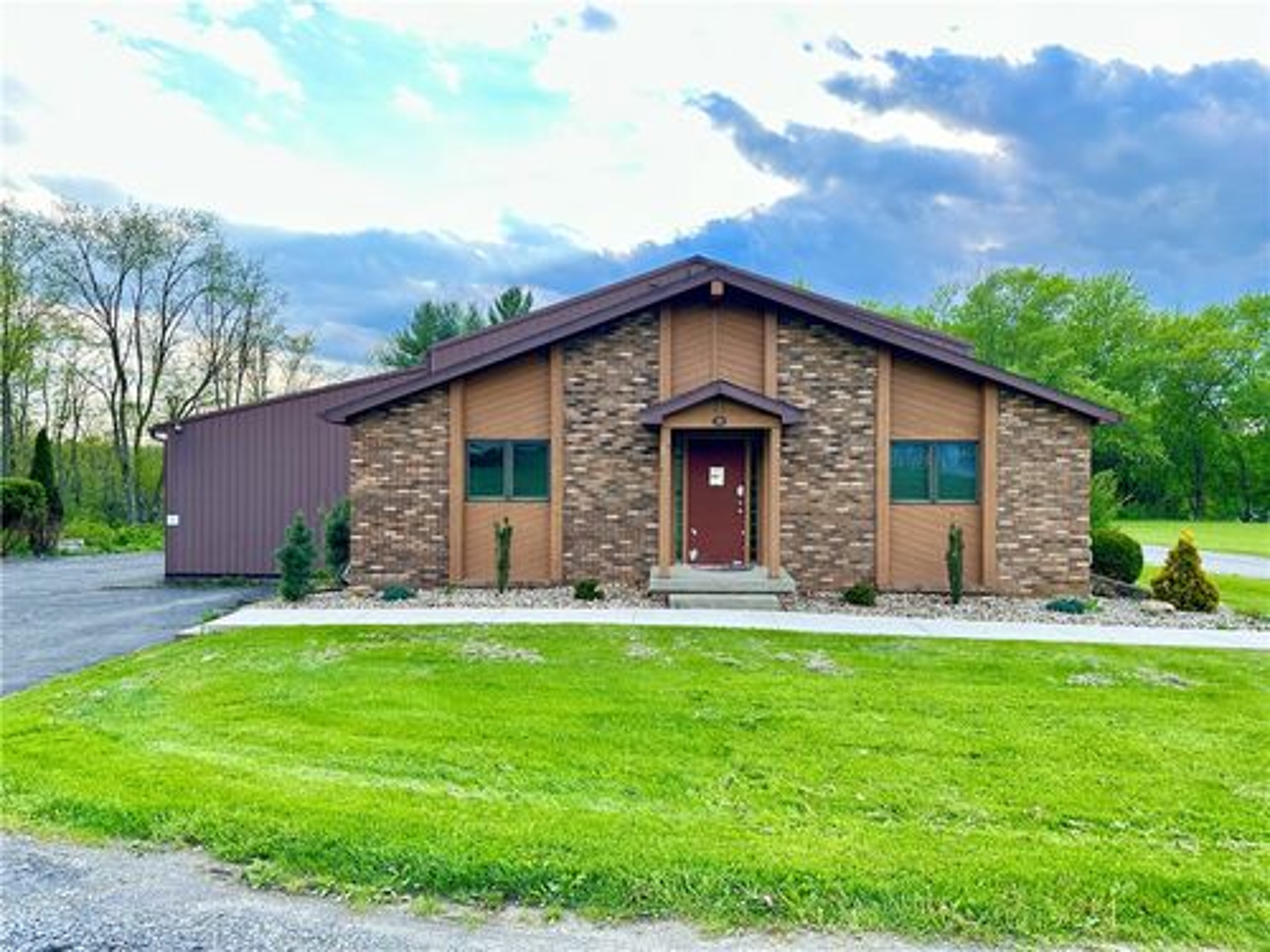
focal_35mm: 24
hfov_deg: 71.6
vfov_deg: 56.8
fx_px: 881
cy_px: 476
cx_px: 635
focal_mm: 6.86
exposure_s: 1/574
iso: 80
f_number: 1.78
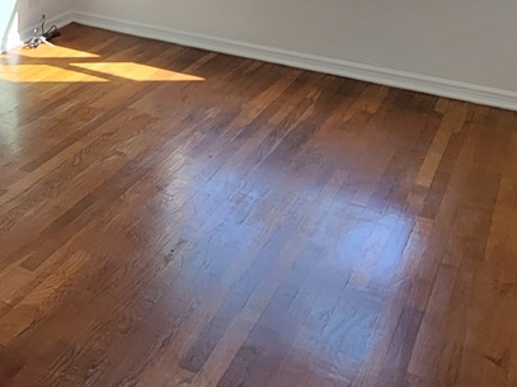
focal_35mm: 46
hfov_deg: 36.7
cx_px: -10
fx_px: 687
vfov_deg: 30.0
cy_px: 30
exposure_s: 1/120
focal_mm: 2.2
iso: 64
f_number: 2.2
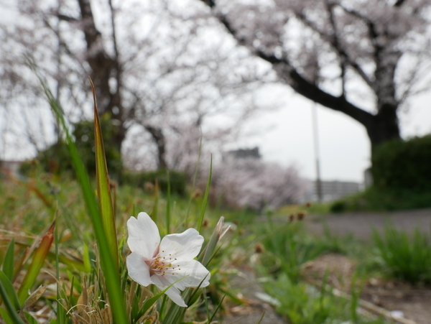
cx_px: 216
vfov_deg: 32.9
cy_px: 162
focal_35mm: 44
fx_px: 548
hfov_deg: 42.9
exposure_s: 1/200
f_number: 11
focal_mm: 22
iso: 200
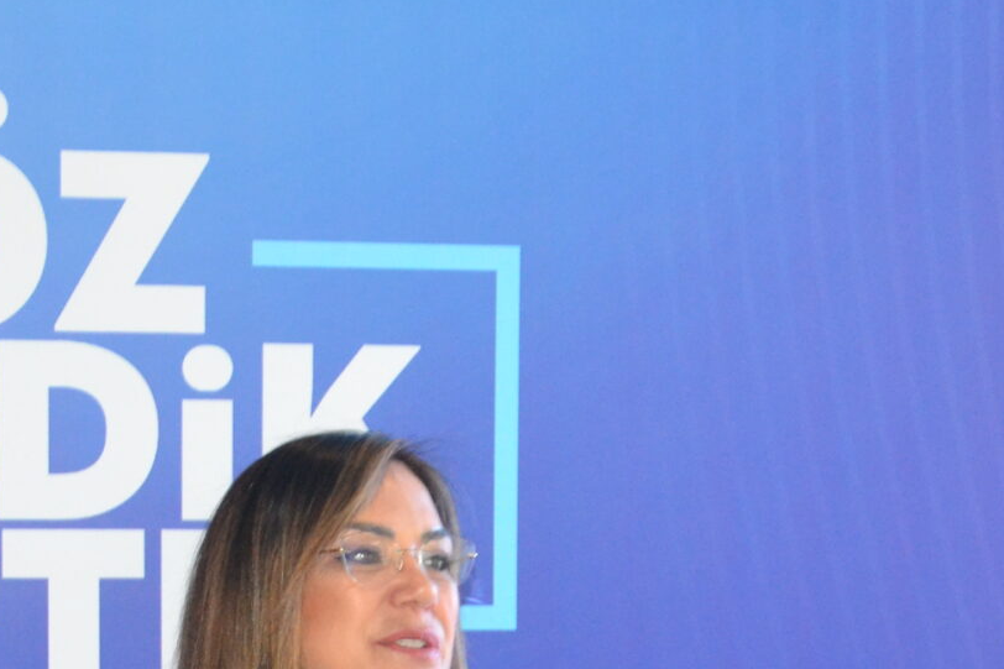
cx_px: 460
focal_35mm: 166
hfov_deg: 12.4
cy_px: 963
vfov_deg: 8.1
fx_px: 4617
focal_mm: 35
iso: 1400
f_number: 4.5
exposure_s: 1/60
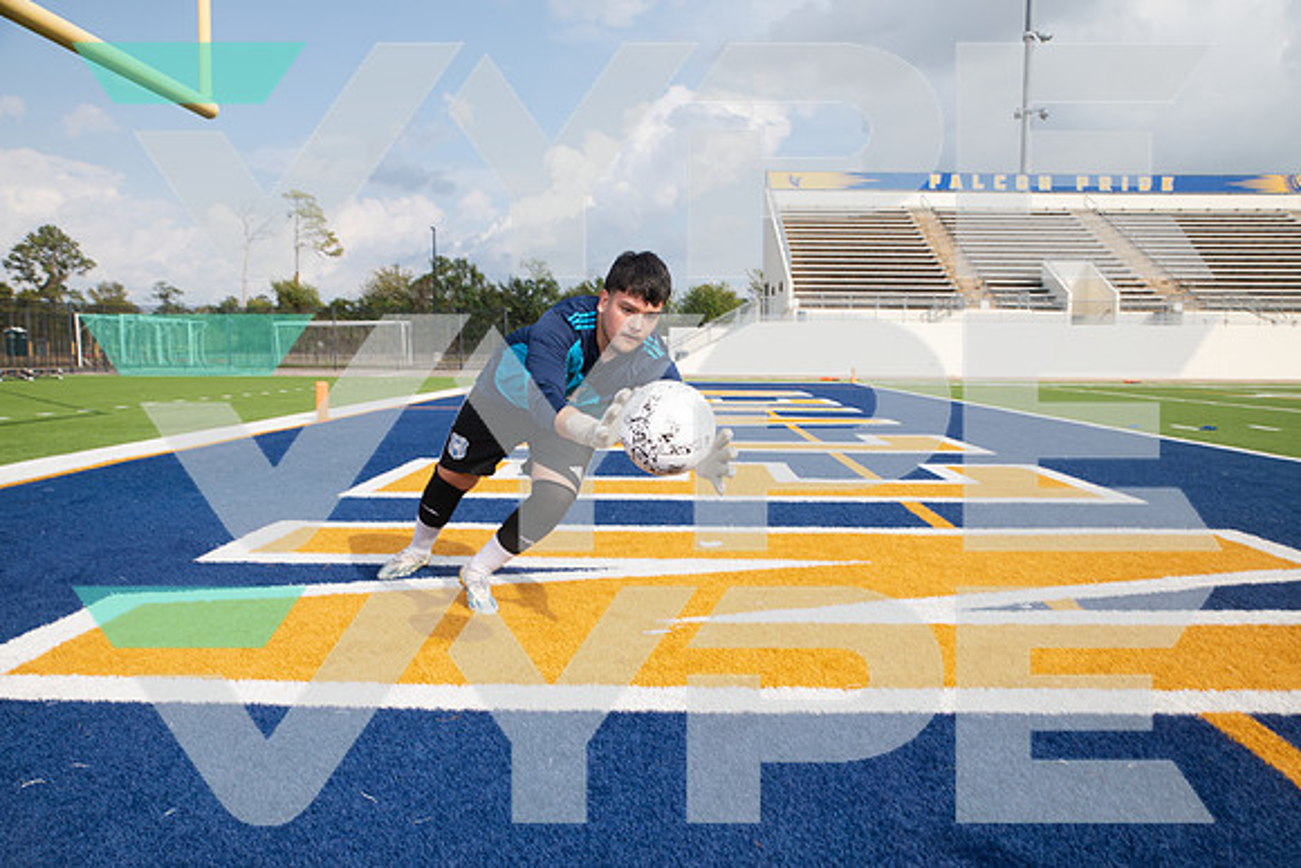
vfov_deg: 41.1
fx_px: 1157
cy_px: 434
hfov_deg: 58.7
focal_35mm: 32
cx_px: 650
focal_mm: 32
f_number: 7.1
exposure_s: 1/400
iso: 100
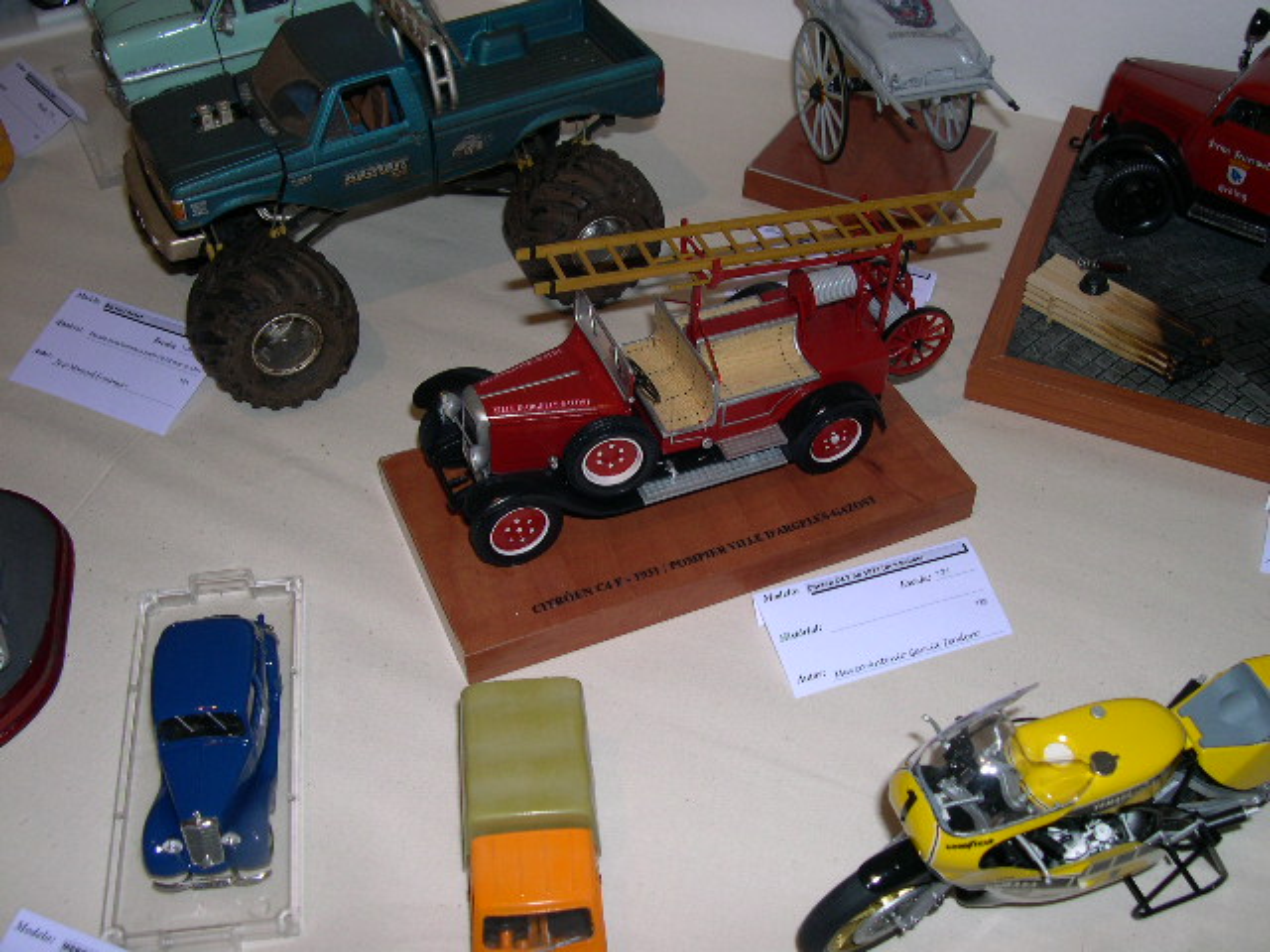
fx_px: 1394
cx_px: 635
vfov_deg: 37.7
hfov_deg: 49.0
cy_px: 476
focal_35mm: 38
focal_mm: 8
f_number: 7.6
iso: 100
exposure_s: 1/30
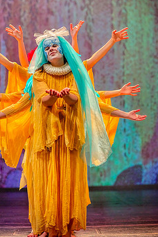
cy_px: 91
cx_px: 59
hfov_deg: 7.5
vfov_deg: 11.2
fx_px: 1211
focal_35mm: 184
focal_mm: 140
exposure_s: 1/125
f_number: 6.7
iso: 1250
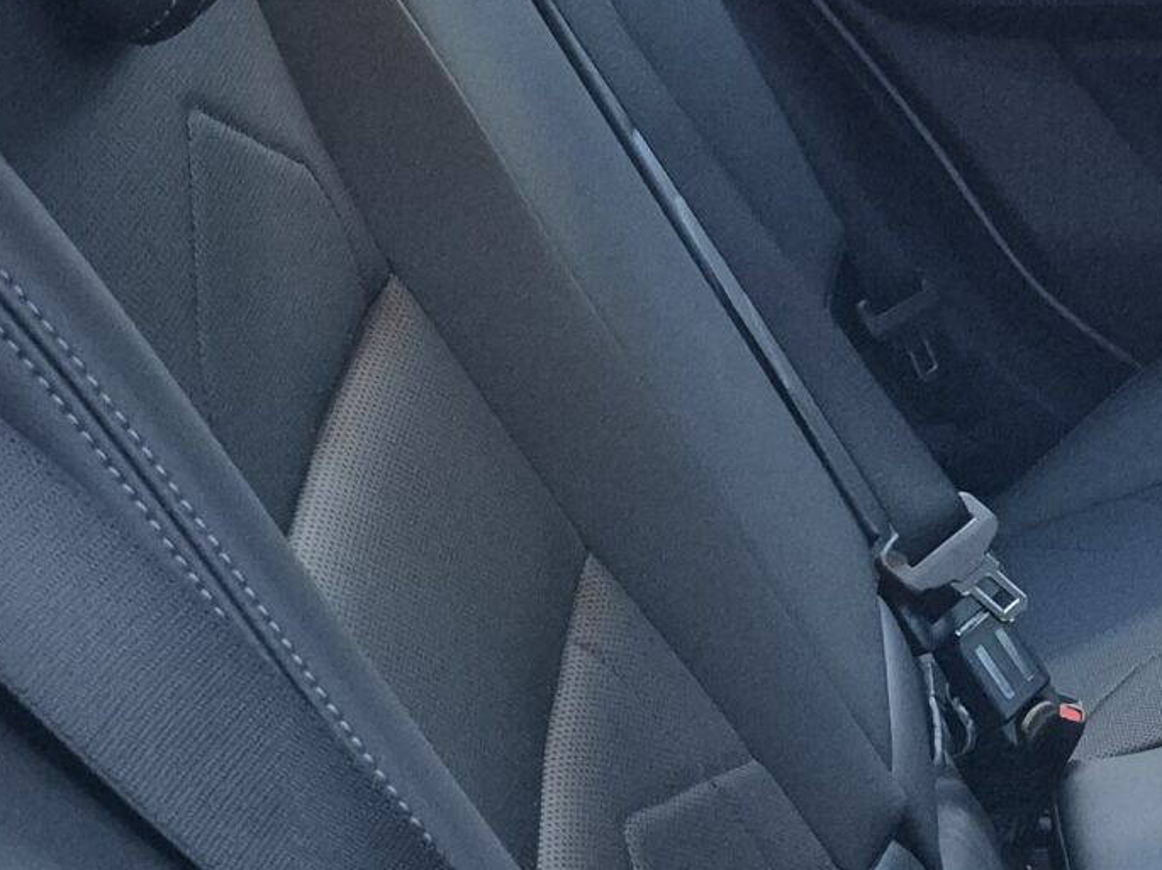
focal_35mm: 86
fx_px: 2885
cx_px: 1537
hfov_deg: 20.6
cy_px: 604
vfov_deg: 17.1
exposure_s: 1/33
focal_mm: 5.4
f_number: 1.8
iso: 1250
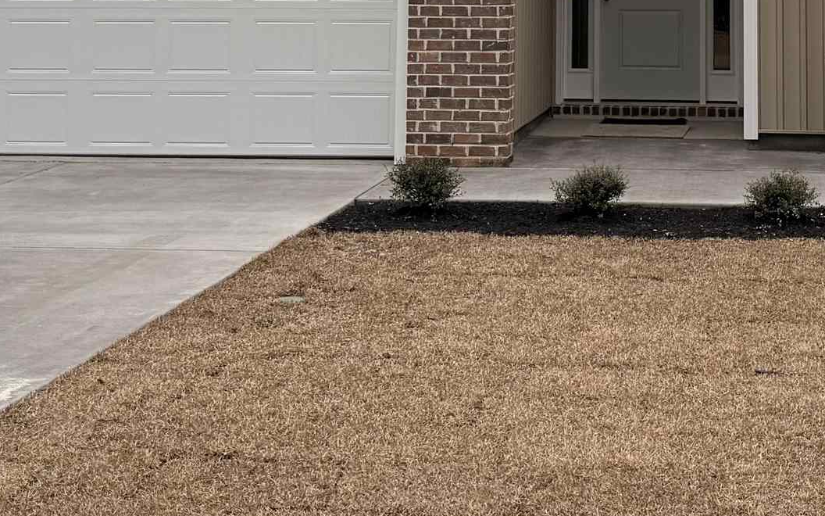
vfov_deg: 16.6
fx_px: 1664
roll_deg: +0.2
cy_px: -160
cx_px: 605
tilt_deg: +4.0
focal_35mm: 74
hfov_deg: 27.5
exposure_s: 1/4405
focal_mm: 6.76
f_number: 1.78
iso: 100
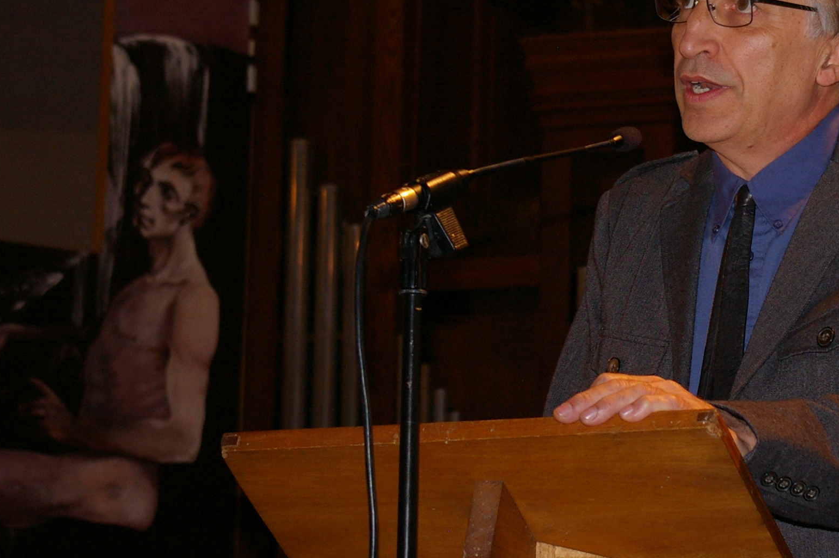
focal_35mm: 159
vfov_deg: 8.6
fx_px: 3702
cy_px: 59
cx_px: 766
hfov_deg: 12.8
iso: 400
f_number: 5.6
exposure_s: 1/60
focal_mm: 55
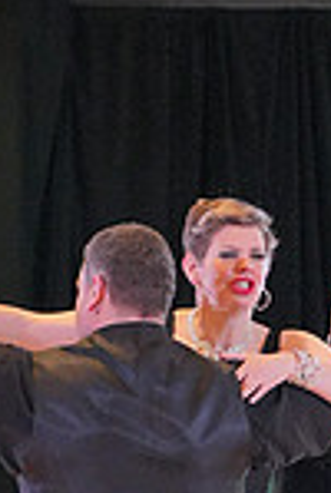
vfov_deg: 7.5
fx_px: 3734
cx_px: 250
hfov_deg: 5.1
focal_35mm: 272
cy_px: 635
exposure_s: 1/500
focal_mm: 70
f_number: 4
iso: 8000
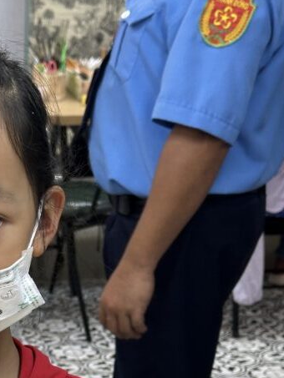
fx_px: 1159
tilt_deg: -21.9
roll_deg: -1.2
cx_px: -16
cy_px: 415
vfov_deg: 17.9
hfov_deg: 13.7
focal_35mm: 106
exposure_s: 1/100
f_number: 1.78
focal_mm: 6.86
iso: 50
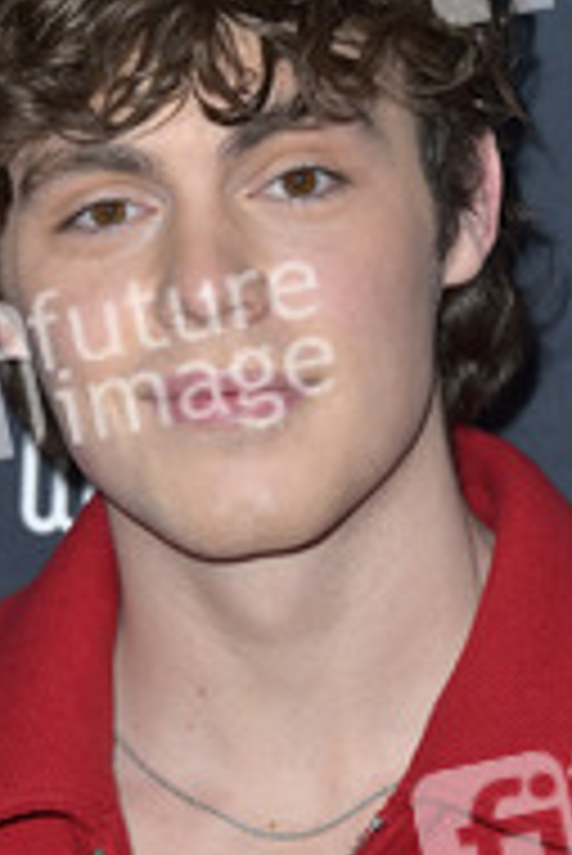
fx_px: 5804
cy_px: 594
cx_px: 236
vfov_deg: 8.4
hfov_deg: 5.6
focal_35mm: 244
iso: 250
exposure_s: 1/250
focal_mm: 116
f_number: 6.3
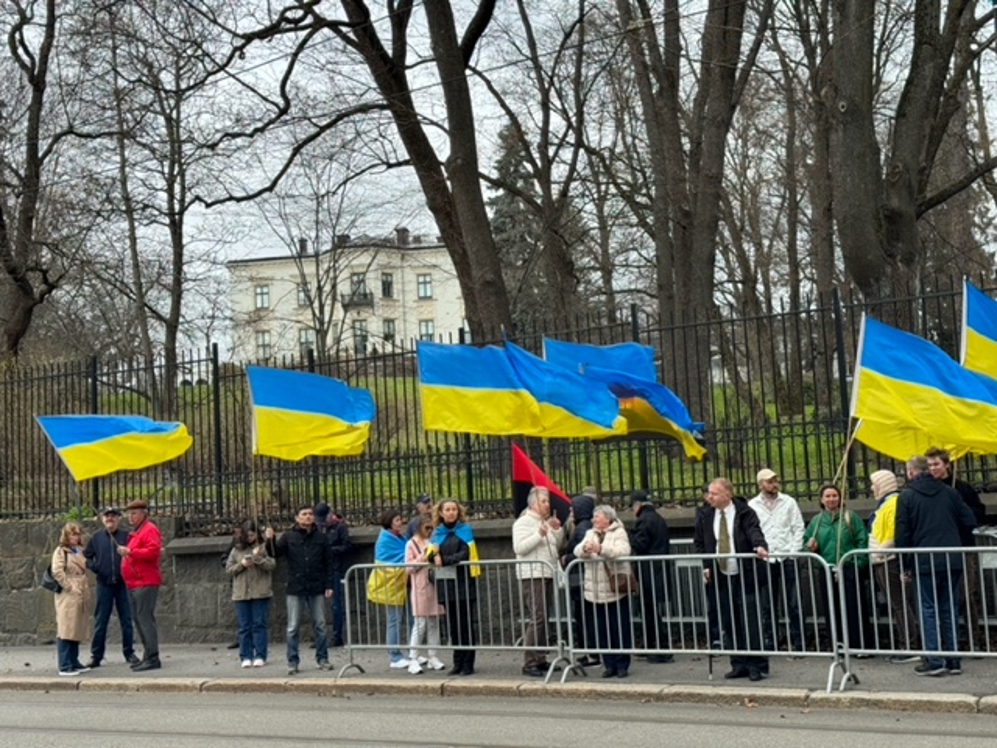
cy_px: 374
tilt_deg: +6.0
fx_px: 1382
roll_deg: +2.7
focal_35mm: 48
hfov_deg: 39.7
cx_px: 498
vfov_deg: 30.3
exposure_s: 1/913
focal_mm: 6.76
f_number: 1.78
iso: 64
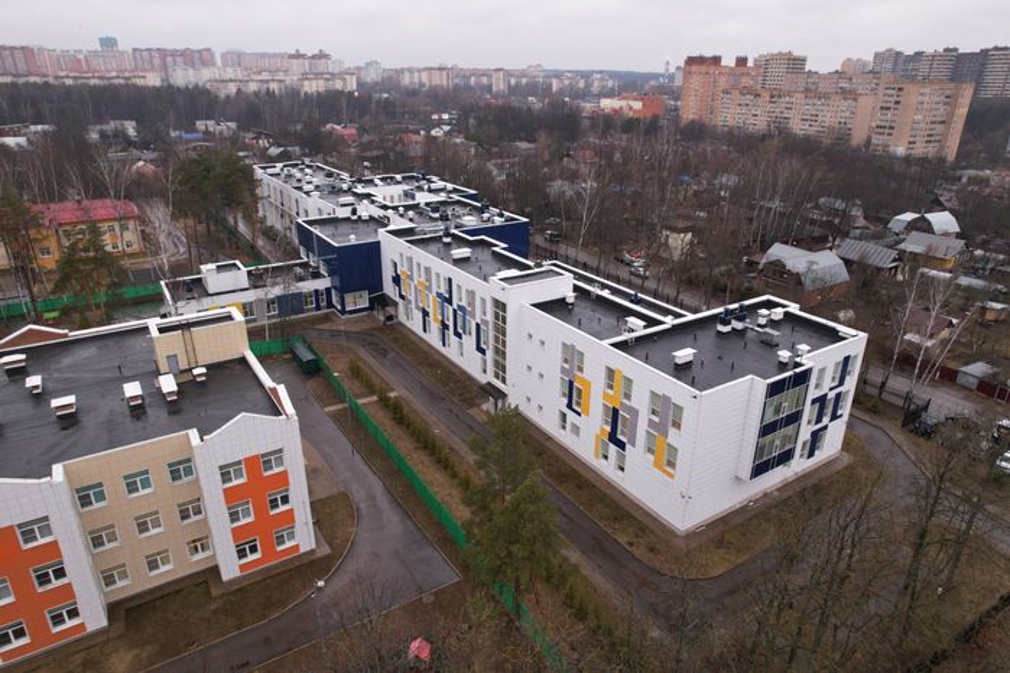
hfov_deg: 78.6
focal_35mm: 22
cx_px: 505
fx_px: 617
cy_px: 336
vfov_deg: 57.2
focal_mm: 8.38
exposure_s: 1/25
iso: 110
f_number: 2.8
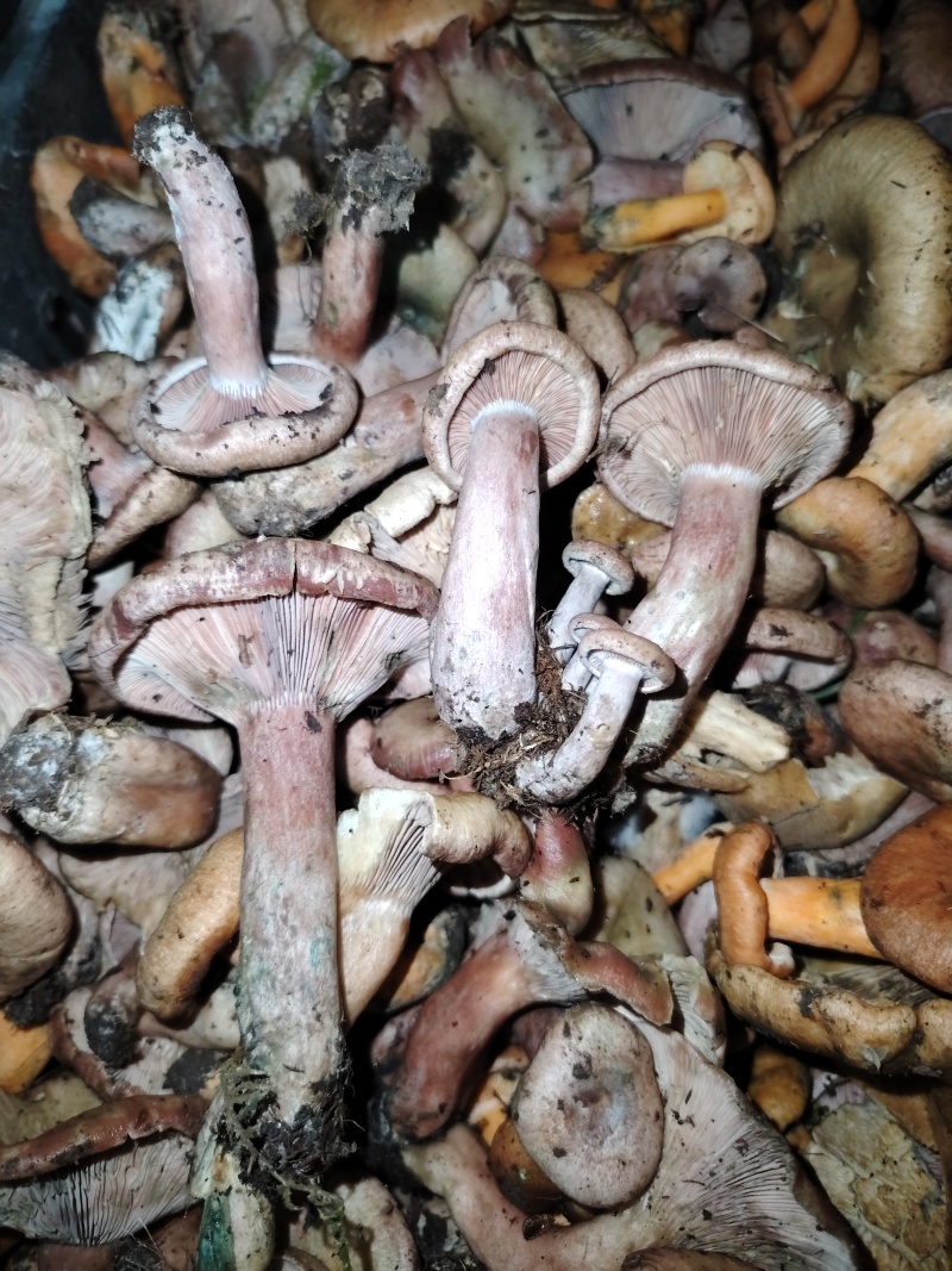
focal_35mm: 24
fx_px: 880
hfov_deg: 56.8
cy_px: 636
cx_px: 476
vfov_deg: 71.6
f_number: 1.75
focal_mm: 5.25
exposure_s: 1/100
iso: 2241
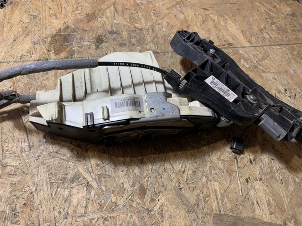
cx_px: 151
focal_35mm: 26
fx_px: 227
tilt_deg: -59.0
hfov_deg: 67.3
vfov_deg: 53.0
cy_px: 113
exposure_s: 1/50
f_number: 1.8
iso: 50
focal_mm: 4.25
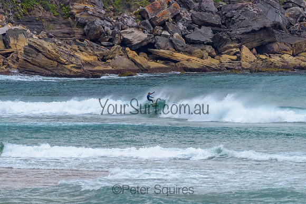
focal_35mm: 613
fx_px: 5213
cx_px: 149
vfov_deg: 2.2
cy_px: 99
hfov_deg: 3.4
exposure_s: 1/2000
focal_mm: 500
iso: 800
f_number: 5.6
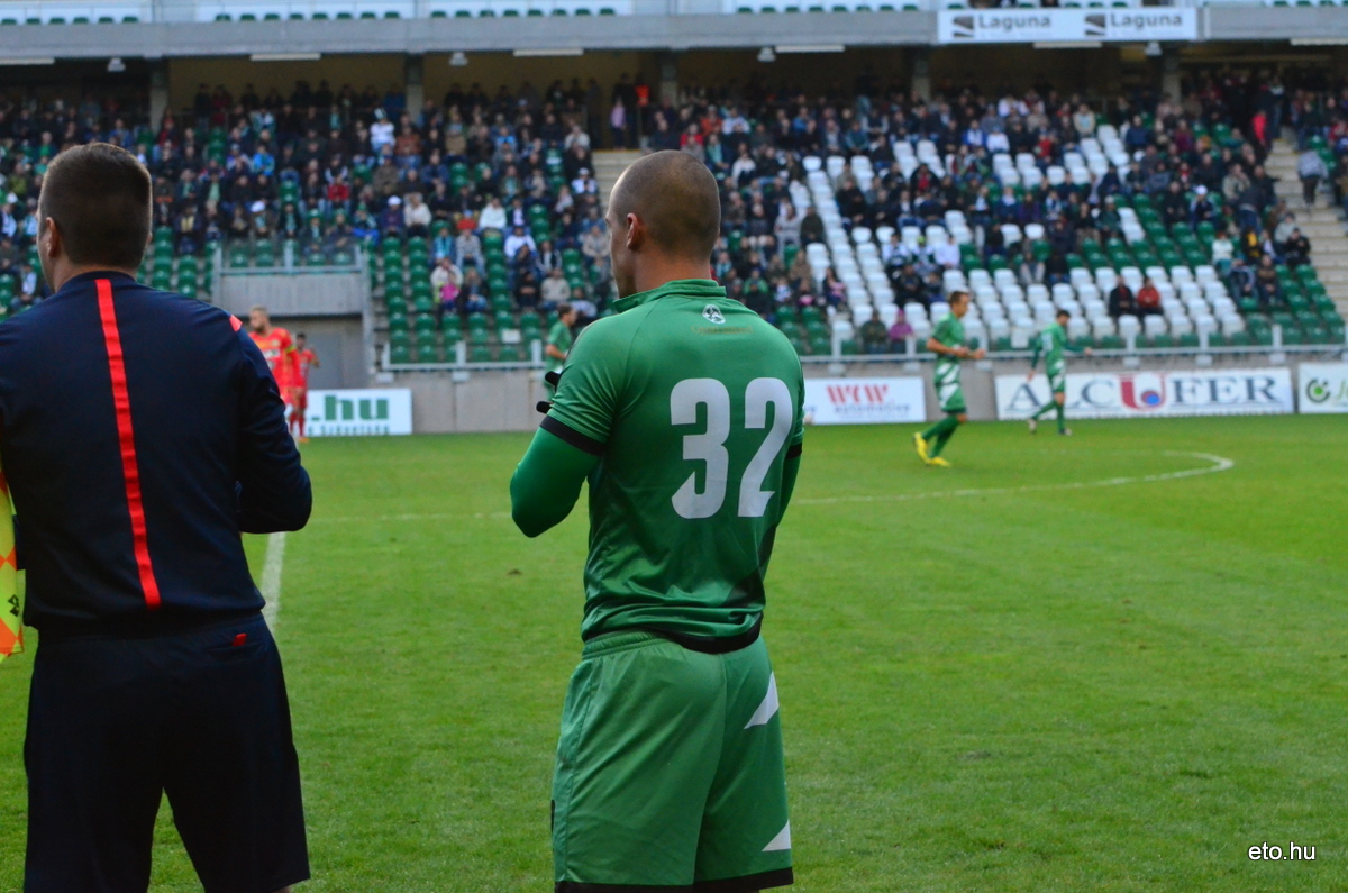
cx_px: 674
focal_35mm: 105
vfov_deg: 13.0
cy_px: 446
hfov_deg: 19.5
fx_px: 3924
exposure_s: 1/800
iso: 3200
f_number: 5.6
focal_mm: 70
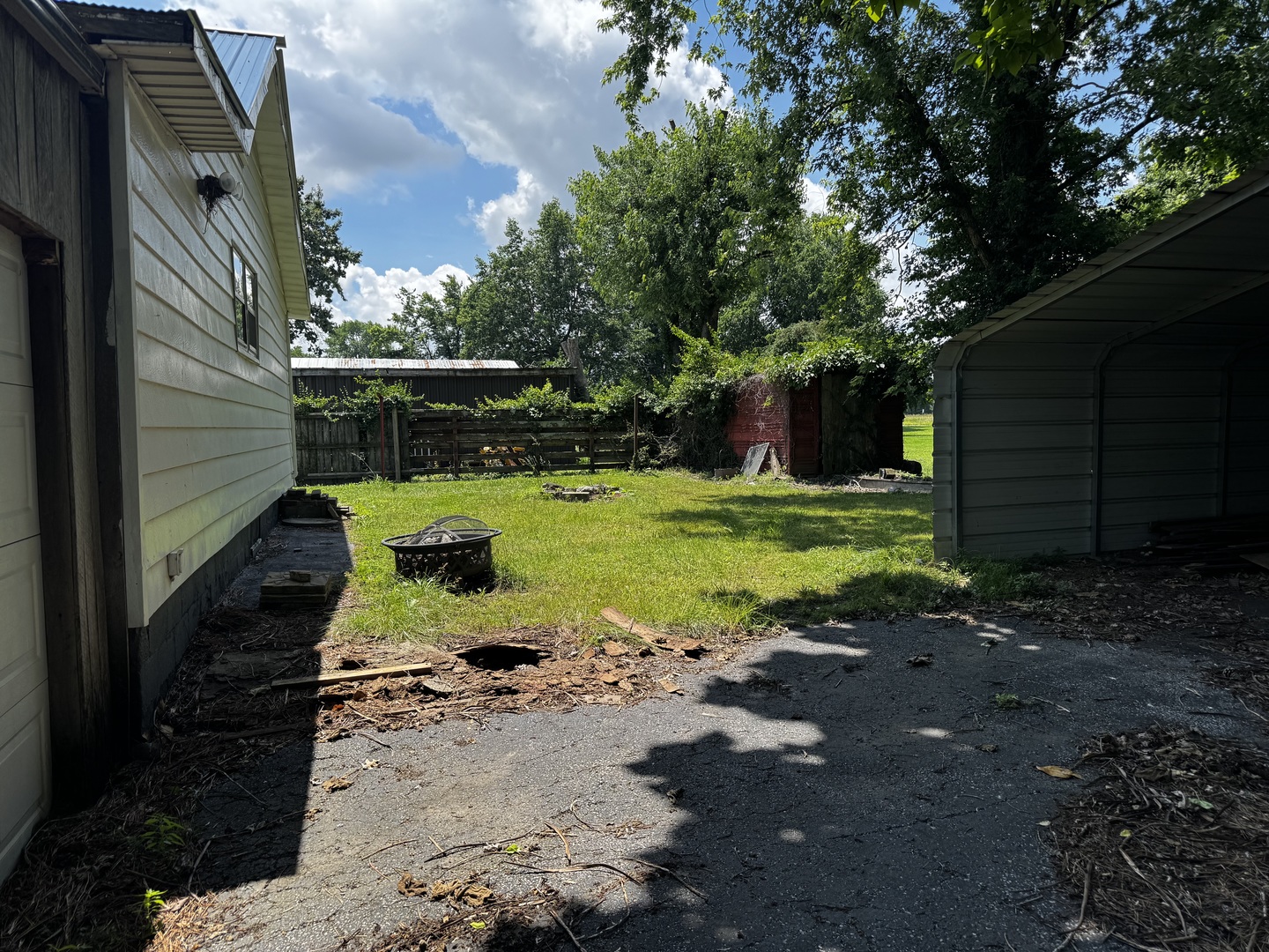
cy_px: 476
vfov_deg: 56.8
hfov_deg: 71.6
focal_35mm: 24
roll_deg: +0.2
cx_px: 634
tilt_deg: -4.0
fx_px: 880
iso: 80
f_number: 1.78
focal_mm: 6.76
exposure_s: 1/1869
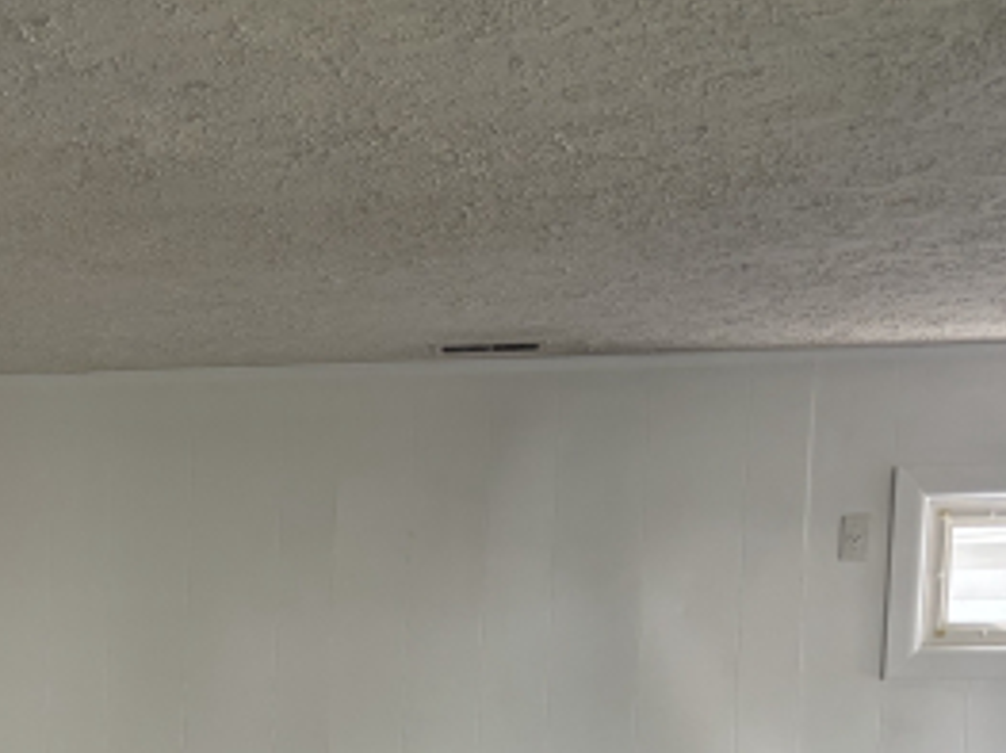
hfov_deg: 27.8
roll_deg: -1.4
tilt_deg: -3.3
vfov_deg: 20.9
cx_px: 13
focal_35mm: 66
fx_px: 1917
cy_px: 875
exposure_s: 1/120
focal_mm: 5.96
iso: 100
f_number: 1.6
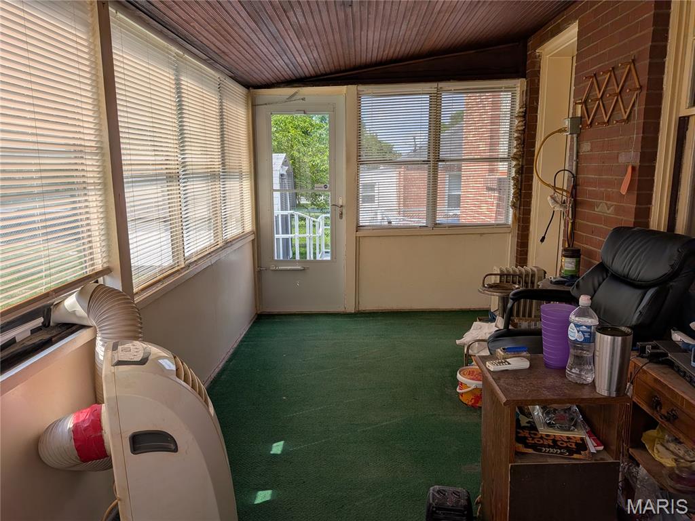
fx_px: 482
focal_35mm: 24
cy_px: 260
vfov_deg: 56.8
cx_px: 348
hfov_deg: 71.6
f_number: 1.7
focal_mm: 4.53
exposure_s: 1/976
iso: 29
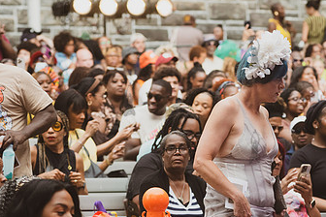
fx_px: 1956
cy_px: 146
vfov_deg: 6.4
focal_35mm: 216
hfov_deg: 9.5
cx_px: 254
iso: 1600
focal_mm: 125
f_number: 5
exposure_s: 1/320
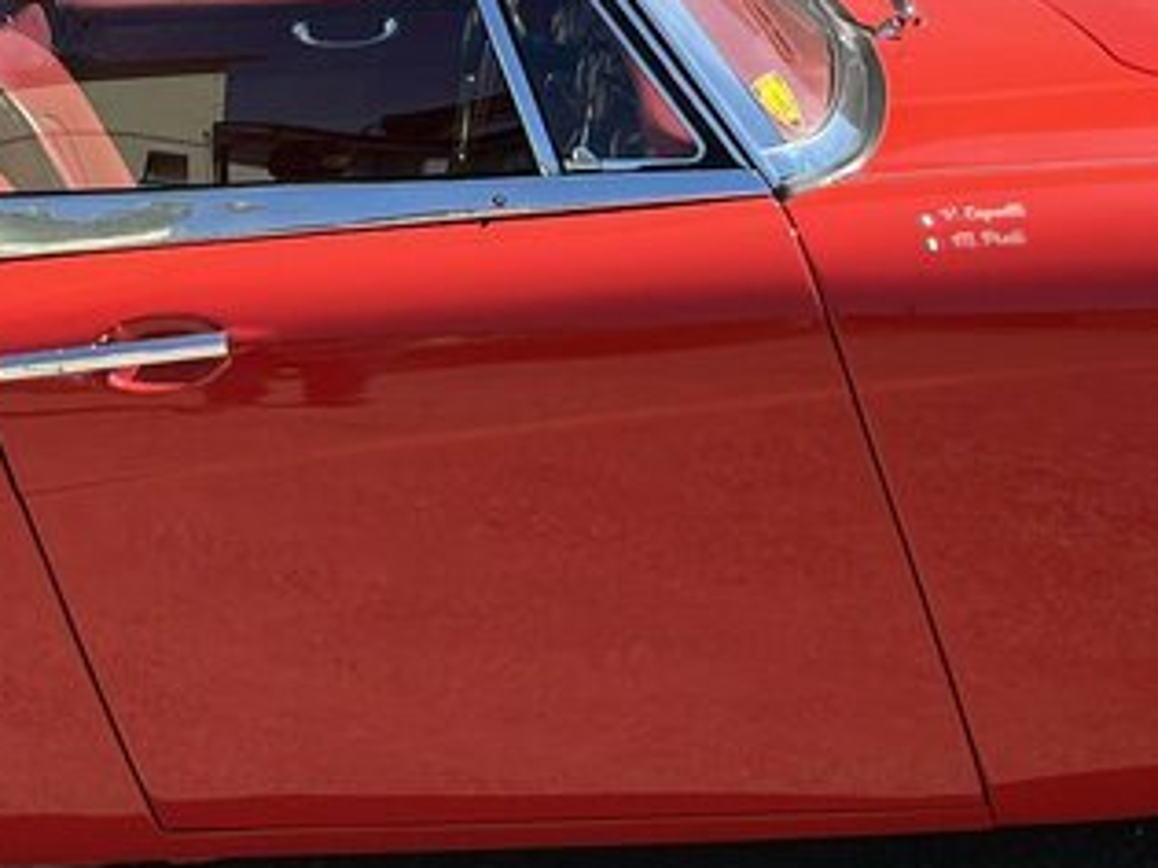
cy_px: 48
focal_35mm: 99
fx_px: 3311
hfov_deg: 19.8
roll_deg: +1.6
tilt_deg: -7.6
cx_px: 415
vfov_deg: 14.7
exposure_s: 1/2062
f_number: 1.6
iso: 50
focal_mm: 5.1
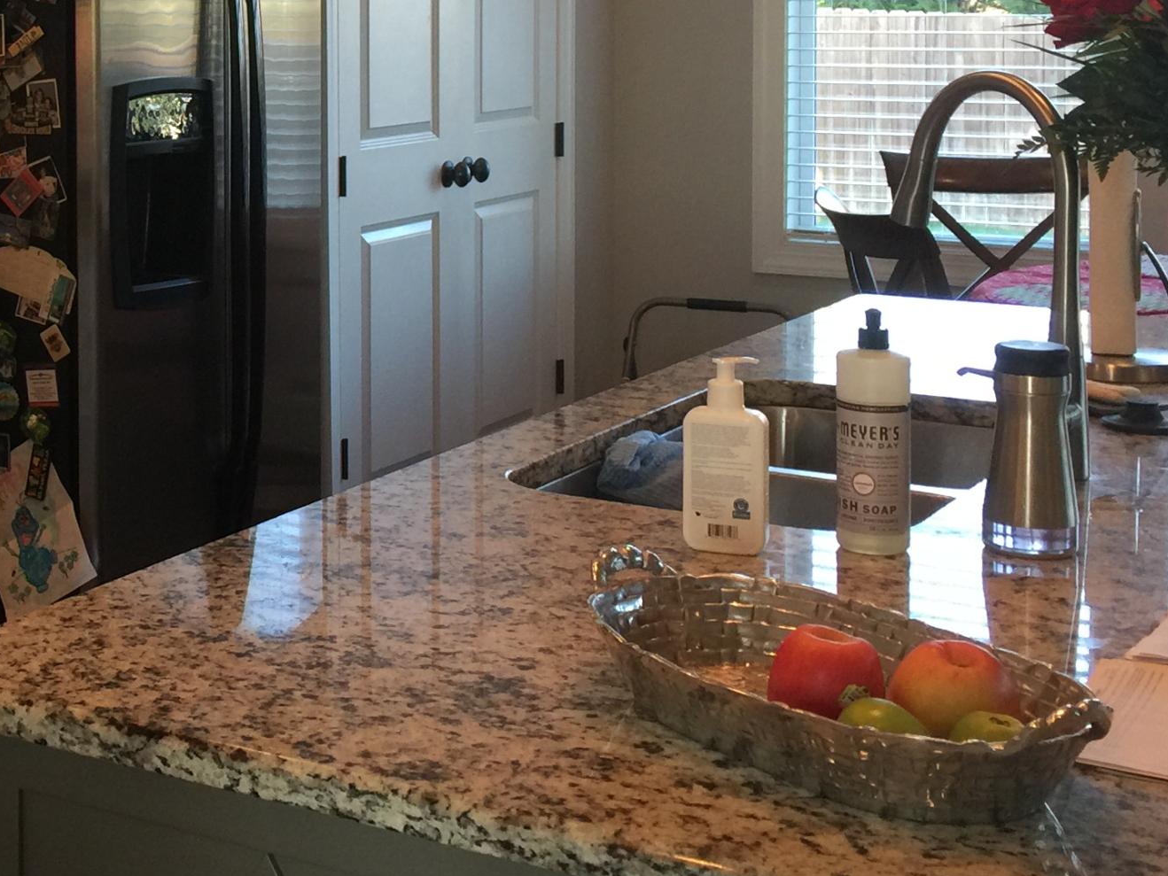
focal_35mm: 66
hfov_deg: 28.1
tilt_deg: -2.4
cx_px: 79
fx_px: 2227
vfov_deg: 21.8
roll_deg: +0.3
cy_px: 104
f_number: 2.2
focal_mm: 4.15
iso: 50
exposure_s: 1/33
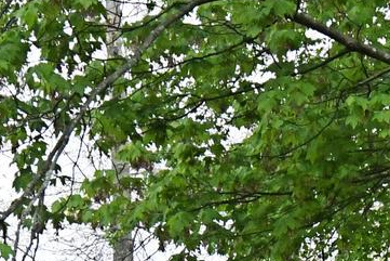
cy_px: 407
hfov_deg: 17.2
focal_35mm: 119
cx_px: 236
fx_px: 1290
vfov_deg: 11.0
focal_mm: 14
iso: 4000
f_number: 6.3
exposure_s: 1/3200
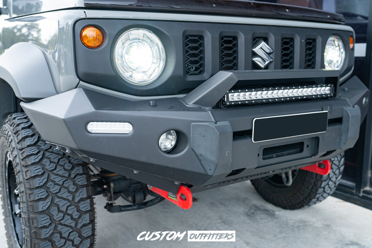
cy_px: 124
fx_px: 331
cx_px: 186
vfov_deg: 41.1
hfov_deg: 58.7
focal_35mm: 32
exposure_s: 1/60
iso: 200
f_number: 4
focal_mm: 32
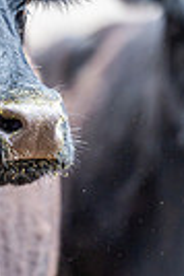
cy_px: 66
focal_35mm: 673
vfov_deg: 3.1
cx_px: -72
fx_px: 5173
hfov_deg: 2.0
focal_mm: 200
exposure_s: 1/1600
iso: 125
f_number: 2.8
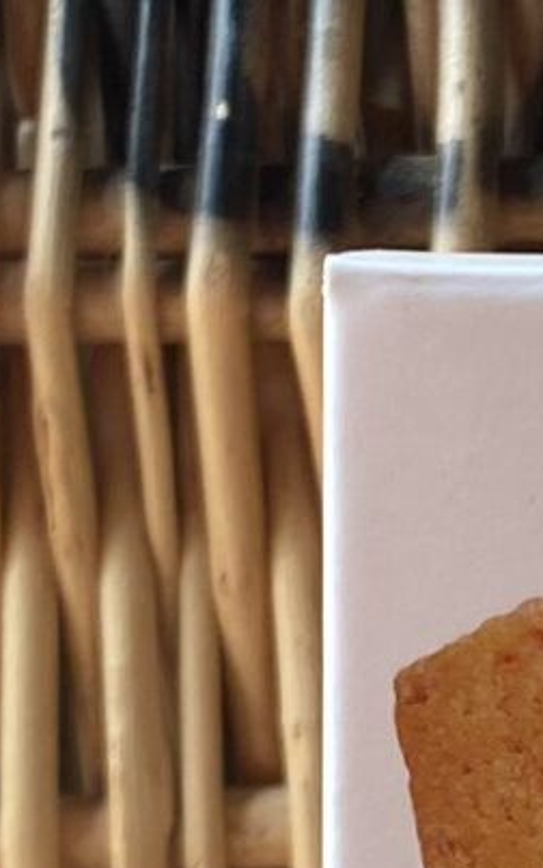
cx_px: 1004
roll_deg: +1.3
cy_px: 482
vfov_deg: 12.0
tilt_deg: +1.9
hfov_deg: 7.3
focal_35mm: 175
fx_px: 4142
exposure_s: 1/122
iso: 40
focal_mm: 4.25
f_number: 1.8
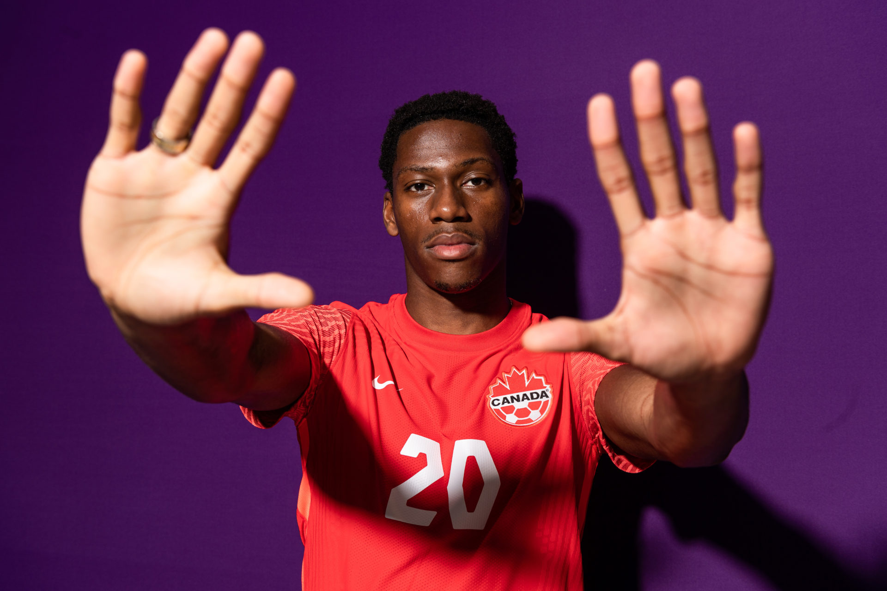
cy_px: 296
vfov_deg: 33.4
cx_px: 444
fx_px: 985
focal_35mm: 40
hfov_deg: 48.5
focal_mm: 40
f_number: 5.6
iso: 100
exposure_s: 1/200
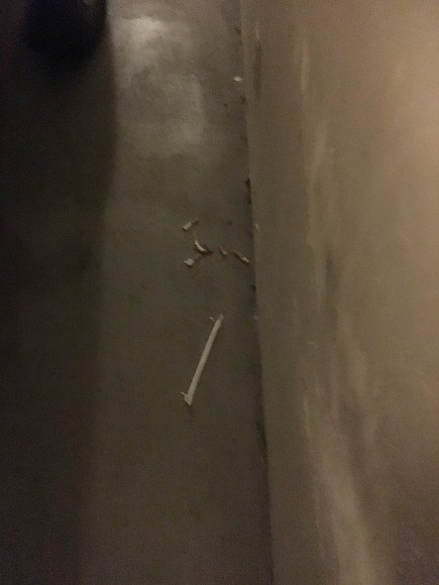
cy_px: 292
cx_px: 220
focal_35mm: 29
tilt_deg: -57.5
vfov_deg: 61.7
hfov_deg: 48.2
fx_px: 490
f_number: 2.2
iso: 2000
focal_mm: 4.15
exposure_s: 1/15
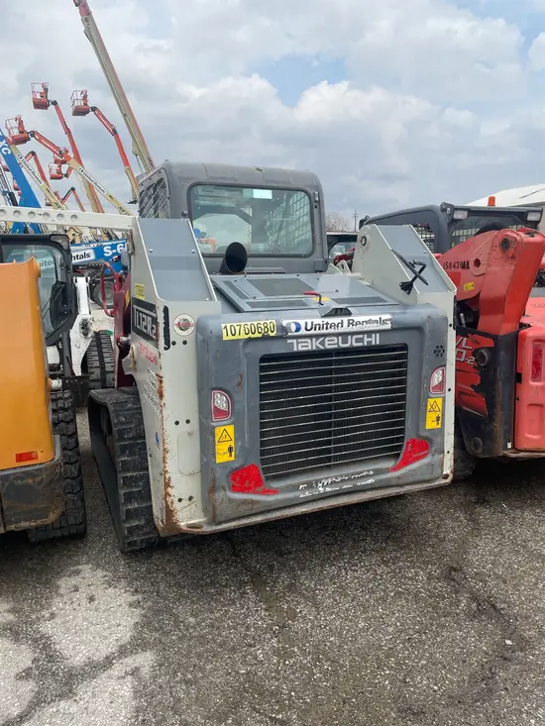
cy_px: 363
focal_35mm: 26
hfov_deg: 53.1
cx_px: 272
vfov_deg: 67.3
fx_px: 546
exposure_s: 1/4292
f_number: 1.6
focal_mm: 4.2
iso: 50
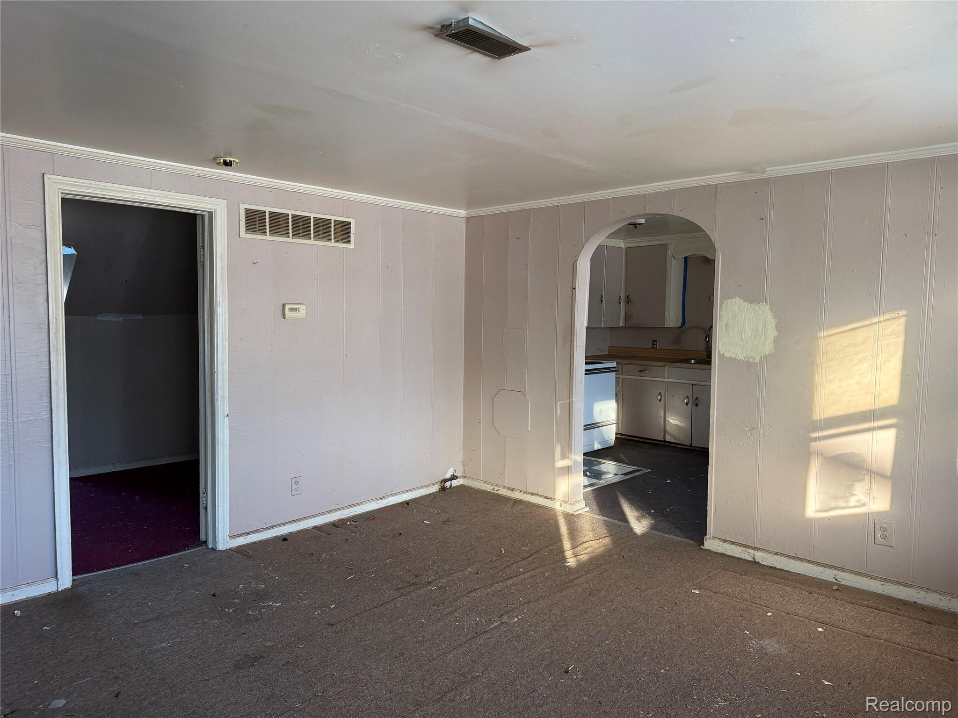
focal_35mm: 24
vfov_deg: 56.8
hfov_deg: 71.6
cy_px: 359
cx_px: 479
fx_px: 664
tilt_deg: -4.8
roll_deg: -0.5
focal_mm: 6.76
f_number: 1.78
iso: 200
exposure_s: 1/236
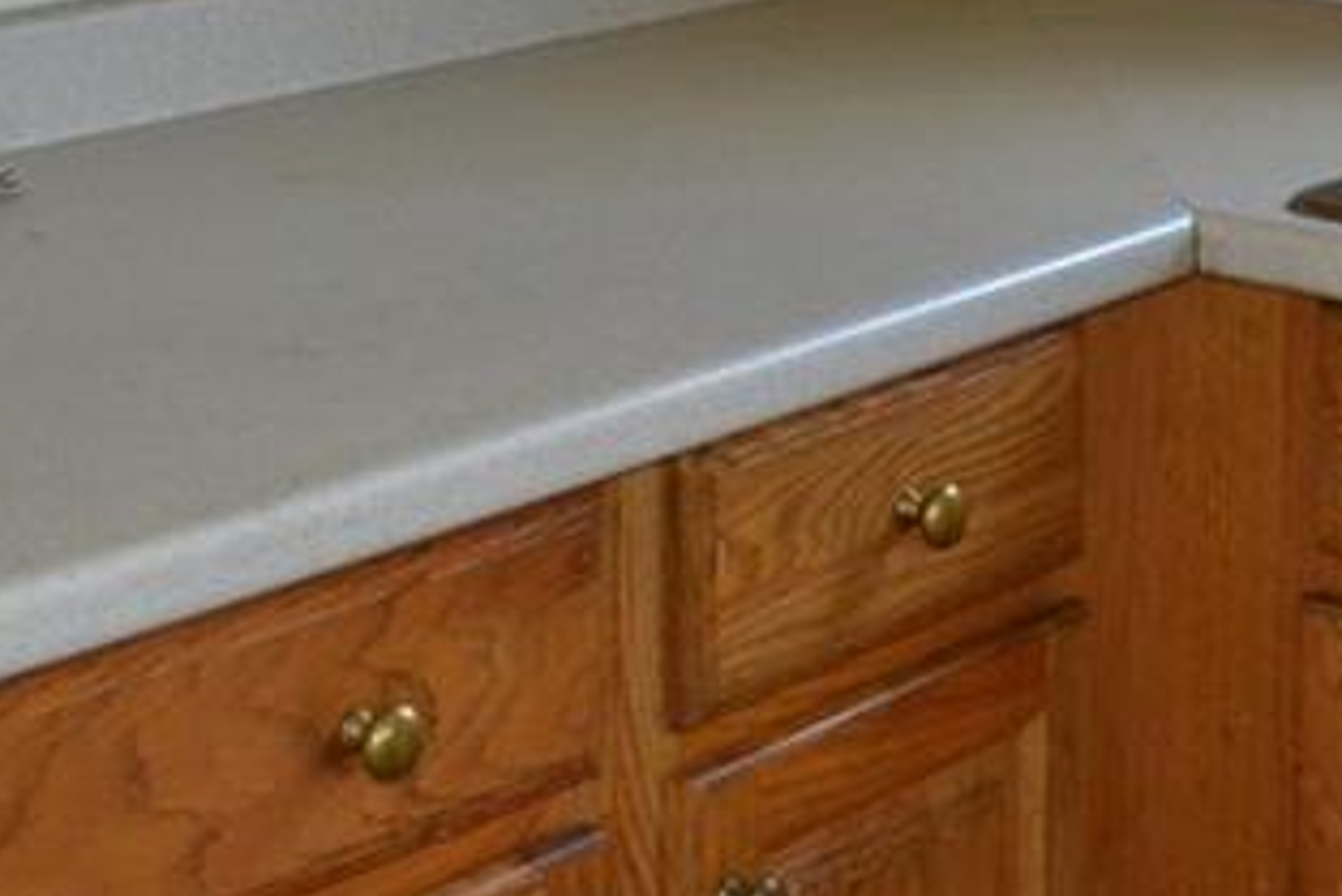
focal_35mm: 98
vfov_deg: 13.4
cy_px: -296
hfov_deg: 20.7
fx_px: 3655
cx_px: 892
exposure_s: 1/60
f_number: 3.8
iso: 640
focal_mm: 20
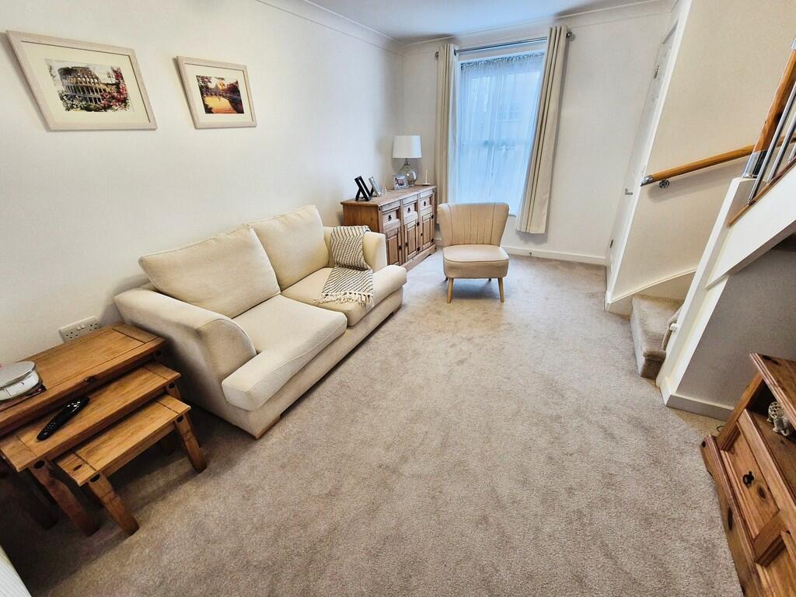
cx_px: 398
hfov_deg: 106.2
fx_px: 299
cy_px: 298
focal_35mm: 13
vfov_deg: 89.9
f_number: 2.2
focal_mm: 2.2
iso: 200
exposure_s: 1/50
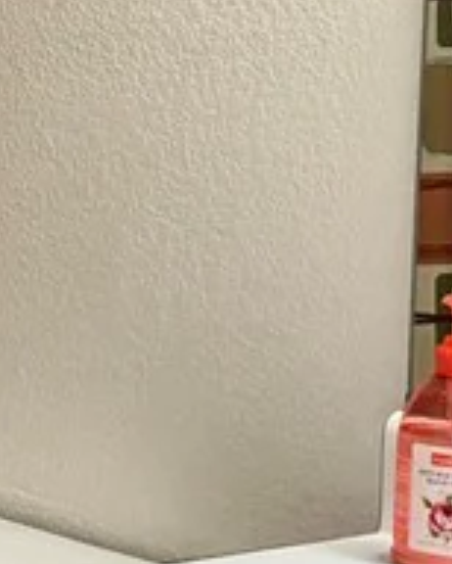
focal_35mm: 125
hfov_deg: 11.7
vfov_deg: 15.3
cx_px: -270
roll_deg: -2.3
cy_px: 147
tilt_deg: -2.9
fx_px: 2087
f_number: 1.78
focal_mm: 6.86
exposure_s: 1/120
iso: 125
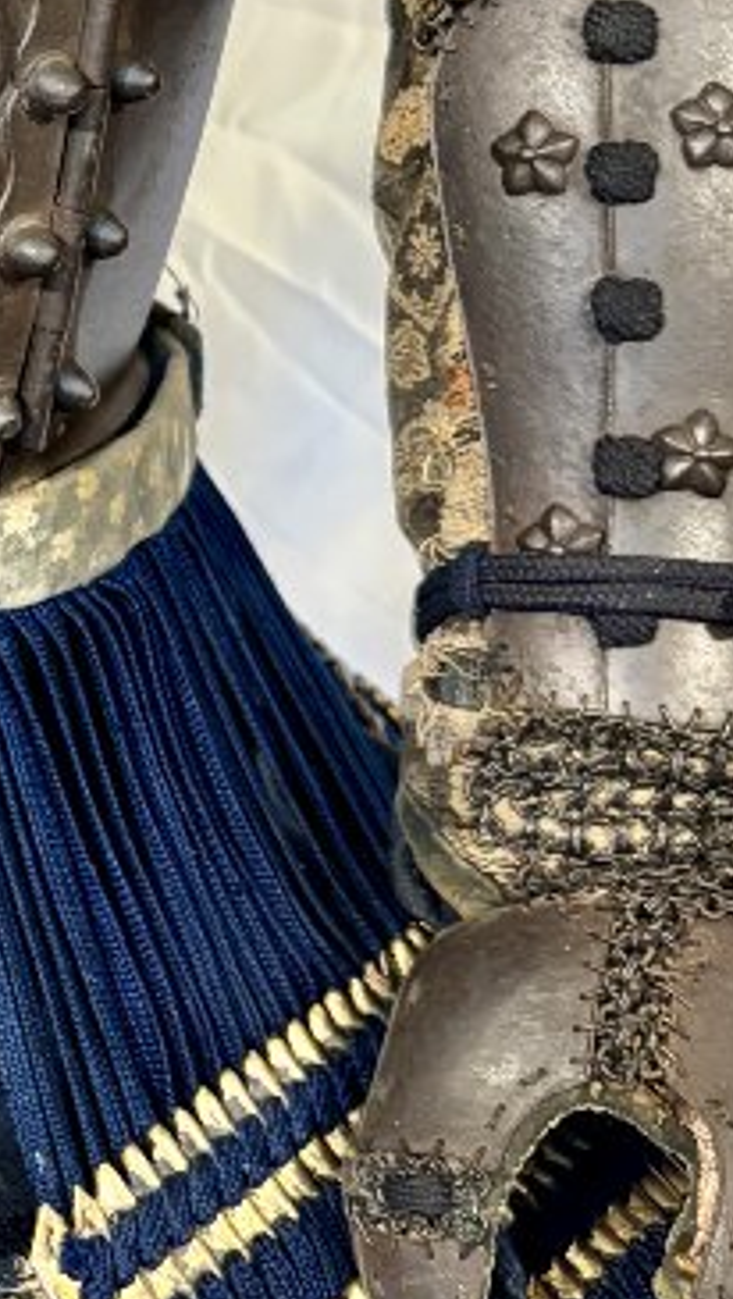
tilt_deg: -10.2
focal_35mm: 93
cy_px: 210
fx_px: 3205
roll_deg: -0.5
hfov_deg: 12.0
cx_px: -605
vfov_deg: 22.5
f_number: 1.6
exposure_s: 1/60
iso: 320
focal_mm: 5.96
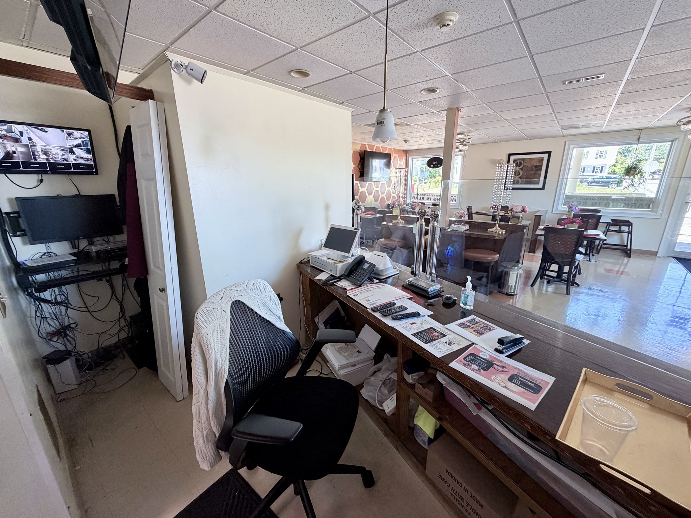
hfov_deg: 102.1
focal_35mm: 14
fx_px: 279
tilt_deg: -14.9
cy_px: 259
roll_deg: +0.7
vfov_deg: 85.7
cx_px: 346
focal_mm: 2.22
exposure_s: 1/120
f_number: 2.2
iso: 320
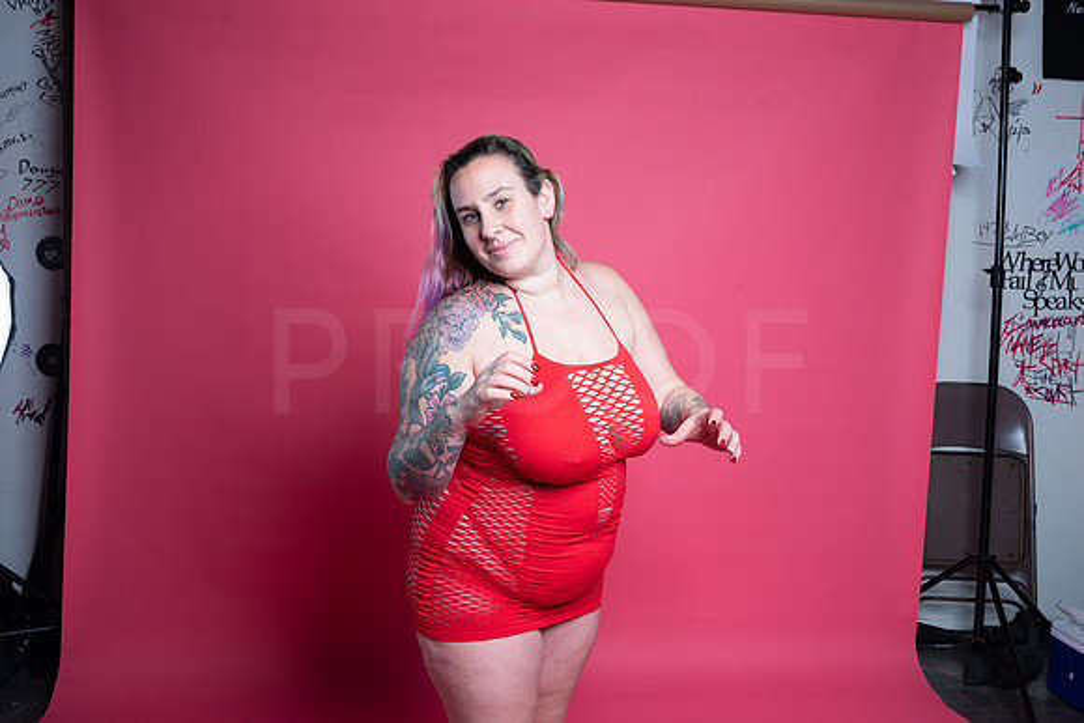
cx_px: 542
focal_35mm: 35
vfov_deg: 37.9
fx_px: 1054
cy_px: 362
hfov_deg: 54.4
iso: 250
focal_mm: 35
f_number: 11
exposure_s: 1/160
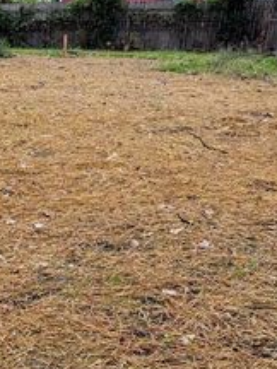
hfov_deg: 18.5
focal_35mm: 74
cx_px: -82
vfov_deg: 24.5
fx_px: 790
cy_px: 409
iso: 80
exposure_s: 1/166
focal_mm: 6.76
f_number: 1.78
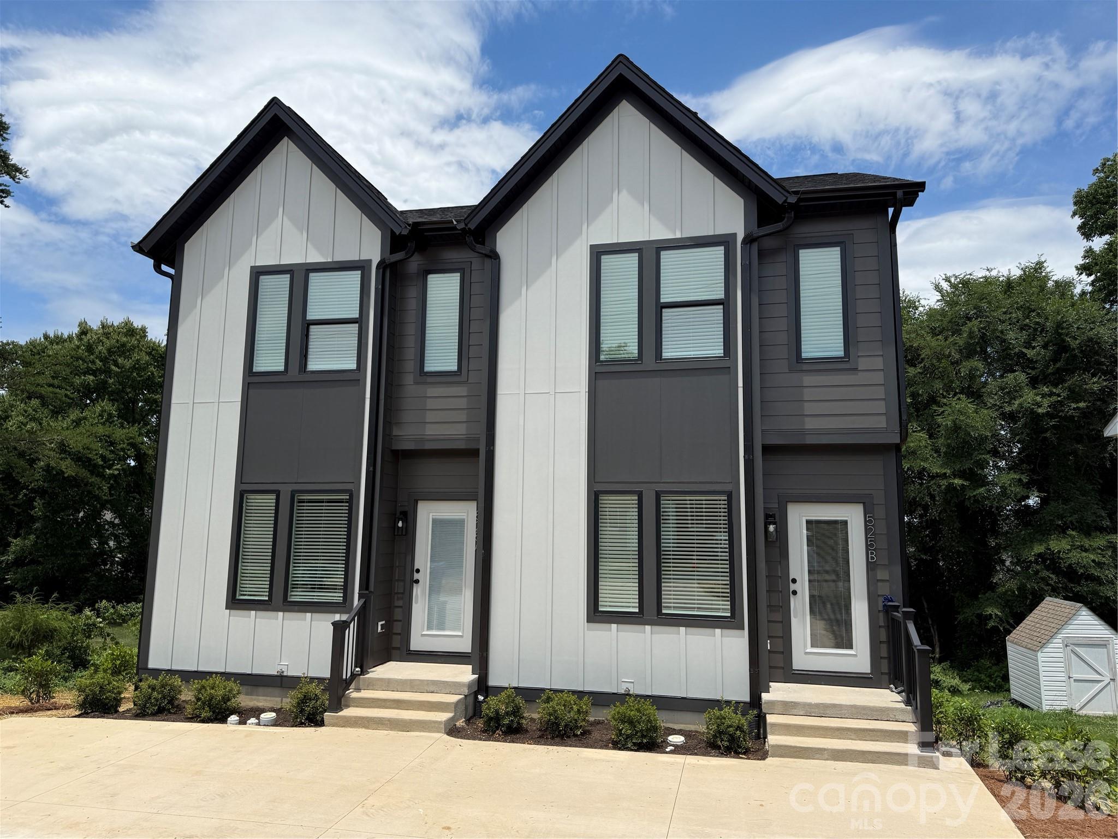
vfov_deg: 56.8
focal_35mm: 24
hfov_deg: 71.6
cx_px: 559
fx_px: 775
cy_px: 420
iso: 80
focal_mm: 6.76
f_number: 1.78
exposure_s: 1/5714
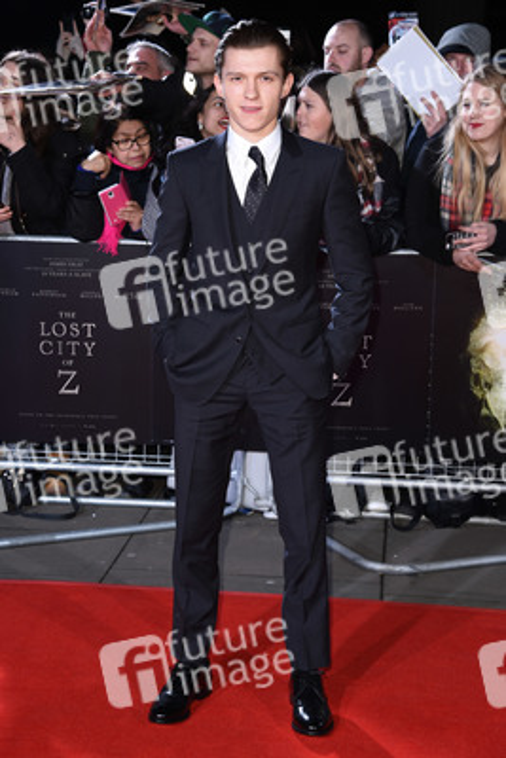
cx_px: 253
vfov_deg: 32.4
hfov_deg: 21.9
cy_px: 379
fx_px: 1306
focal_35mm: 62
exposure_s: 1/250
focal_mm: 62
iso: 400
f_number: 5.6
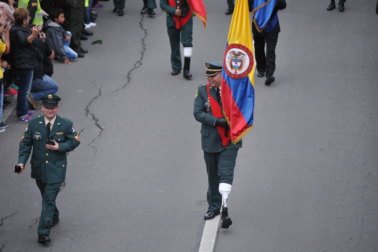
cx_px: 189
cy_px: 126
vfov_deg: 6.9
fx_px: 2099
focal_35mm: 200
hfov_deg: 10.3
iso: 250
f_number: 3.5
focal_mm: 200
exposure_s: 1/1250
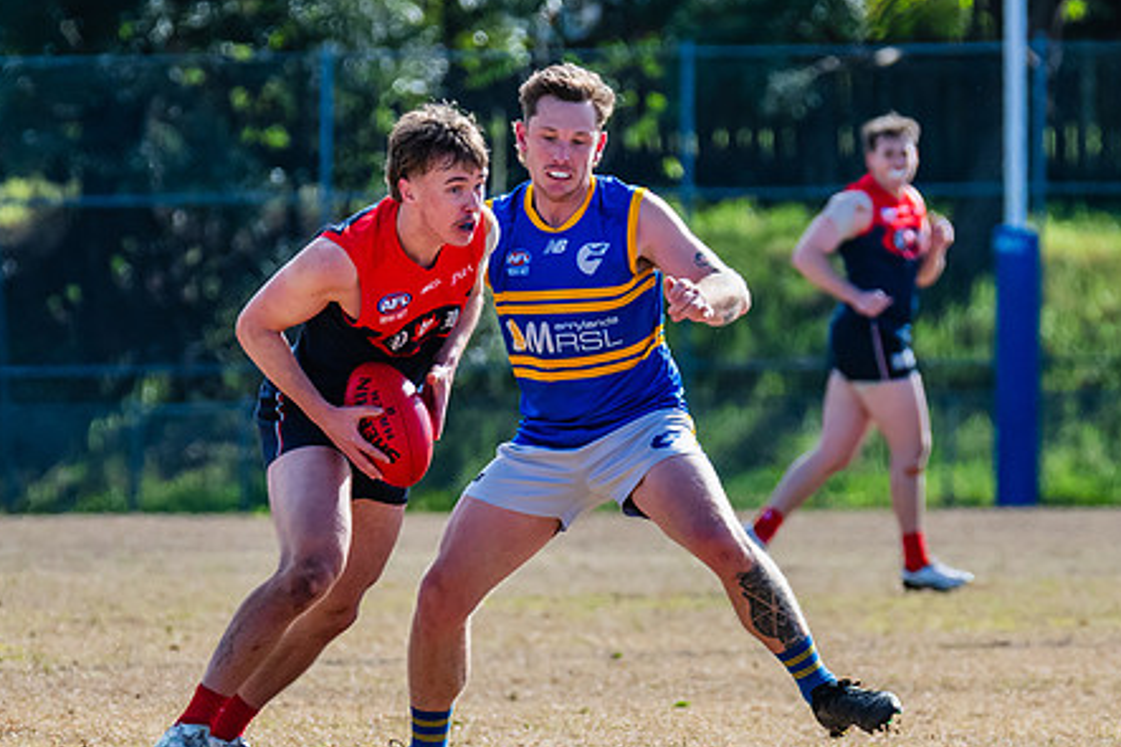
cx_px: 458
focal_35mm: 707
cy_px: 398
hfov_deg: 2.9
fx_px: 22006
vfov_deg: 1.9
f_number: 7.1
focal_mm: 290
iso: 640
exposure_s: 1/1600
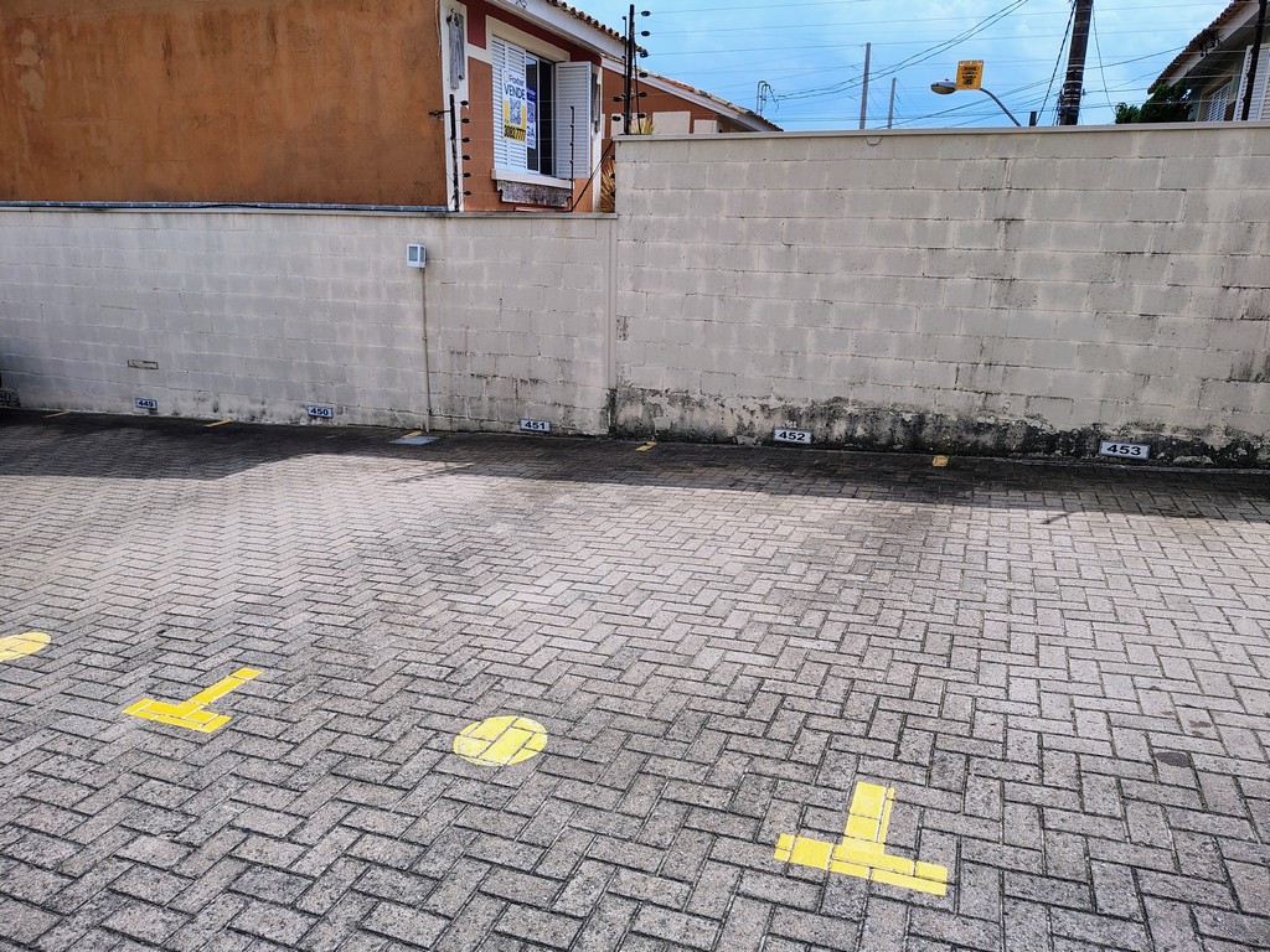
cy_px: 476
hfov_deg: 71.6
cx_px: 635
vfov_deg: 56.8
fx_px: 881
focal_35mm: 24
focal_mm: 5.56
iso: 100
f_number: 1.8
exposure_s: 1/2195
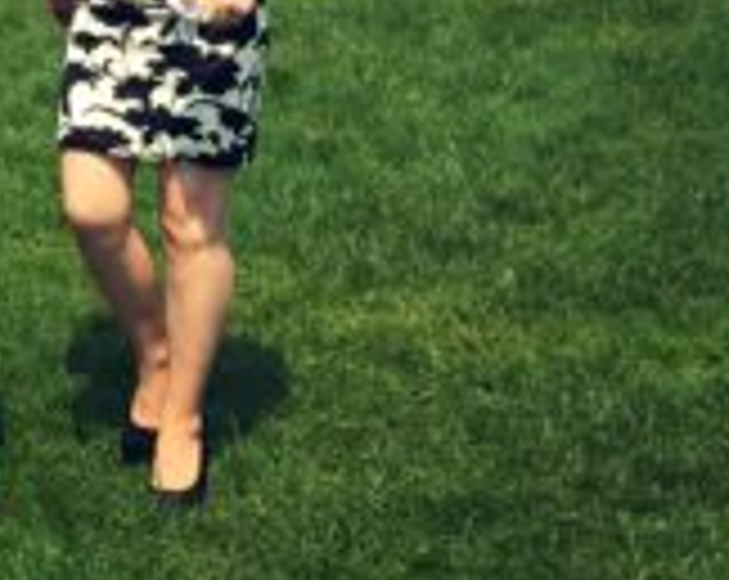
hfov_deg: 16.5
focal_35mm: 105
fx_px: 2261
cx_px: -405
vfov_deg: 13.6
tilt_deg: -0.1
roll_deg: +3.8
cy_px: -342
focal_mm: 4.15
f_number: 2.2
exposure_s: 1/2475
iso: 32
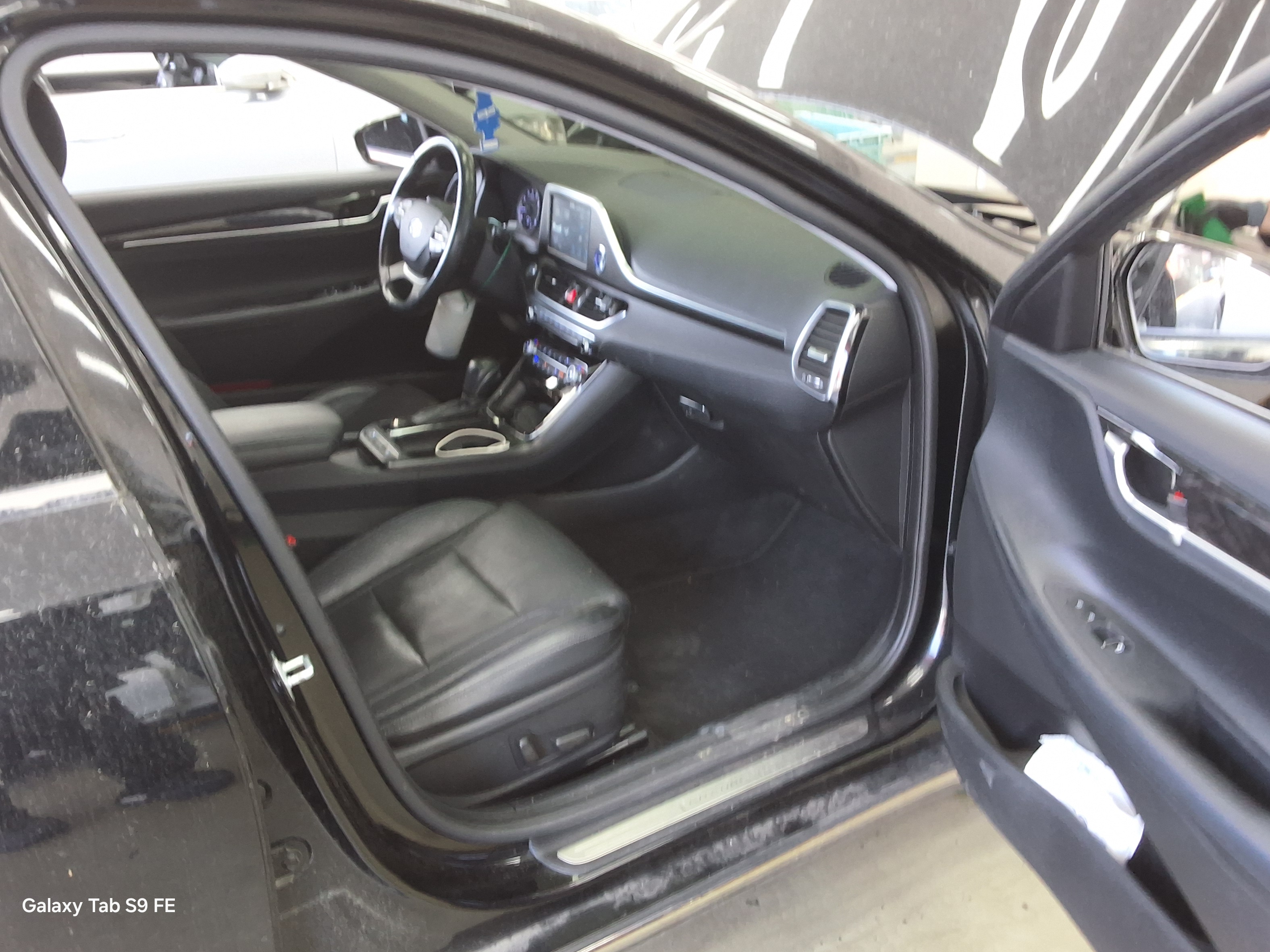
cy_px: 468
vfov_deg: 48.2
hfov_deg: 61.7
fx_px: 1064
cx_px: 638
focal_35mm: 29
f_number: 1.9
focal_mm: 2.91
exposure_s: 1/40
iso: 80
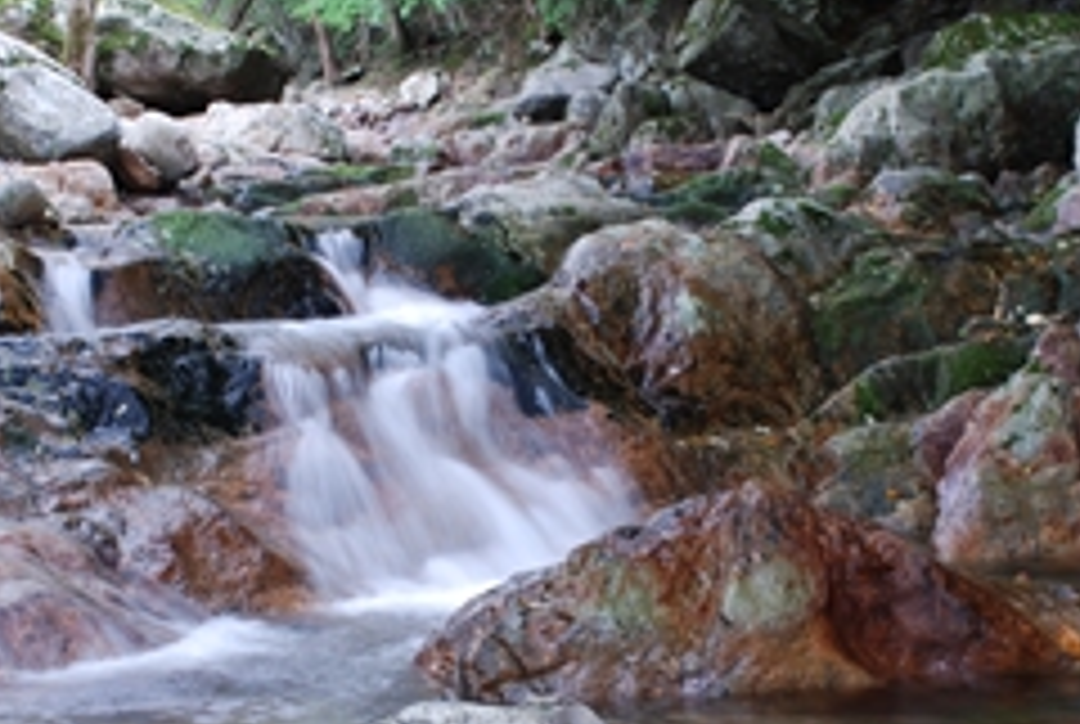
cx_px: 446
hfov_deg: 26.9
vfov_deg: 18.2
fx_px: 2254
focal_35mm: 75
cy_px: 524
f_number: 8
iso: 100
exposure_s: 1/2.5
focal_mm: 24
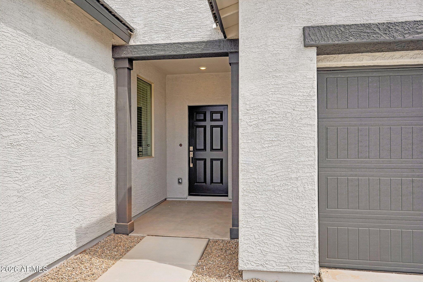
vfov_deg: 49.5
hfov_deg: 69.4
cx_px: 212
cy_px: 141
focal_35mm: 26
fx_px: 305
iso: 400
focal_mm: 26
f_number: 8
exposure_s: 1/800
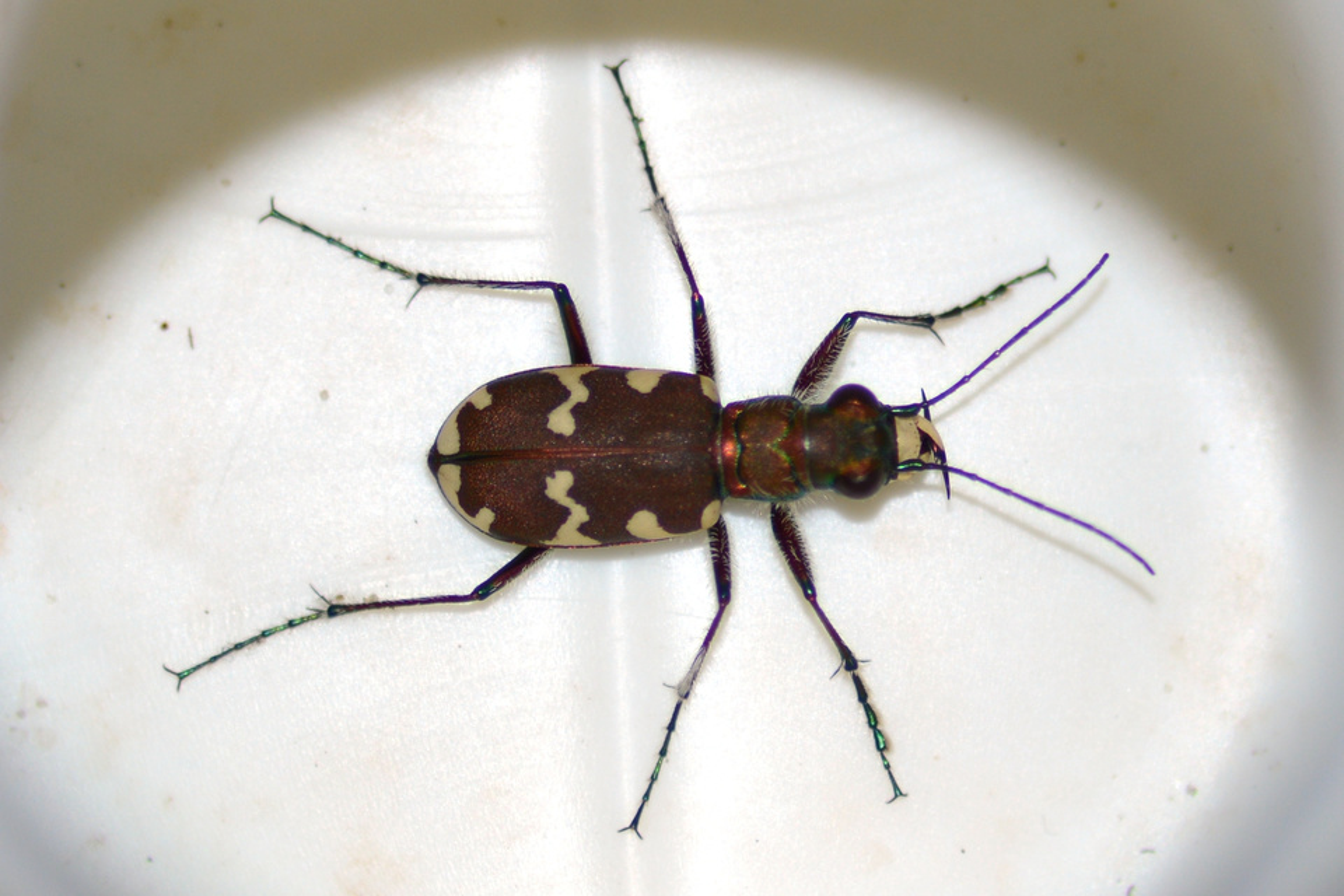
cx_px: 672
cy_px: 448
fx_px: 5600
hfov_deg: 13.7
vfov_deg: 9.1
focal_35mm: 150
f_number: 3.5
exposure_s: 1/200
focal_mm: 100
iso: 100
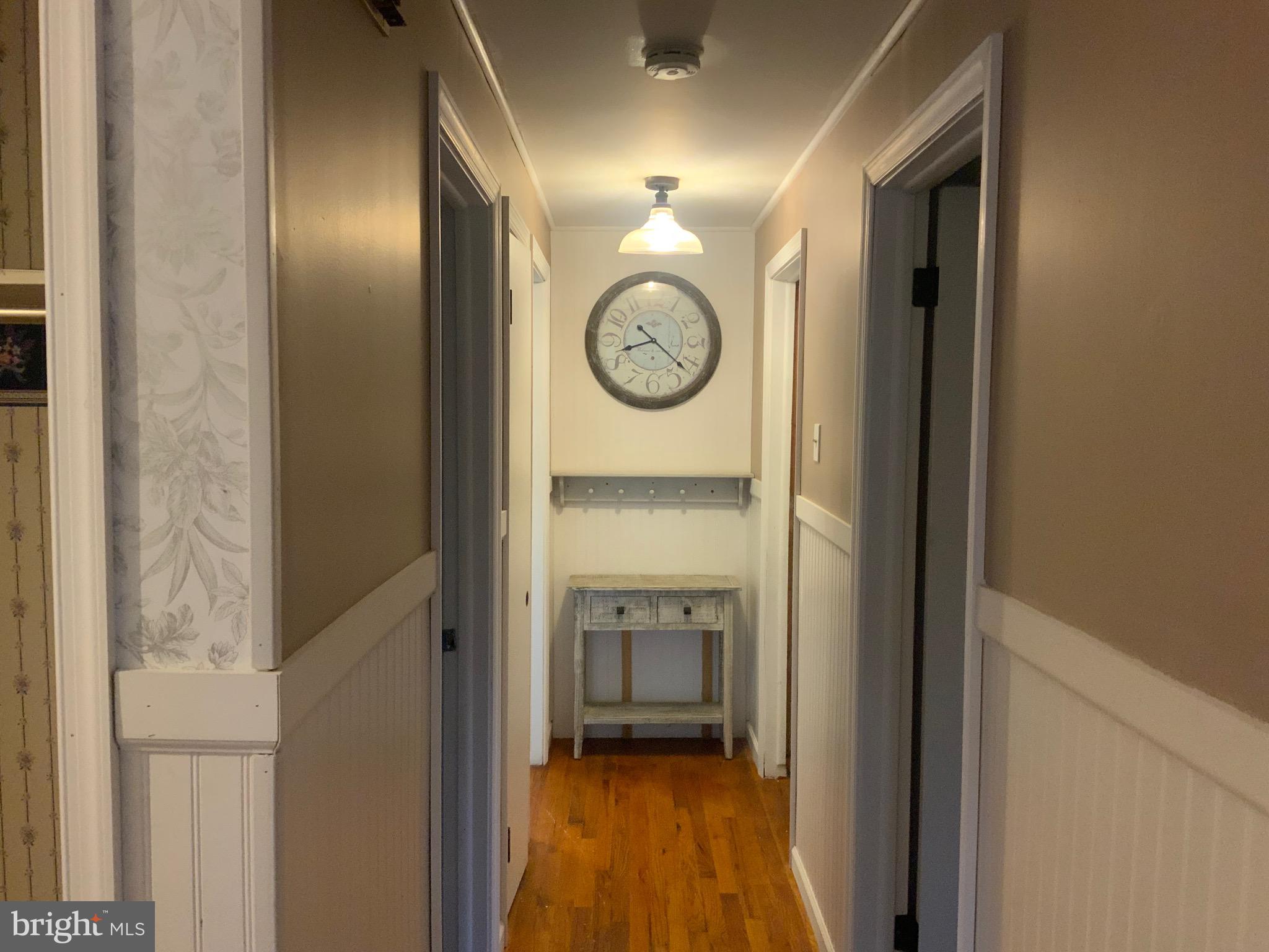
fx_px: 1063
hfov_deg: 61.7
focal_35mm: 29
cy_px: 476
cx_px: 634
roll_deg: -0.6
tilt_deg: -3.1
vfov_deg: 48.2
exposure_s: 1/60
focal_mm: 3
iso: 250
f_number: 1.8
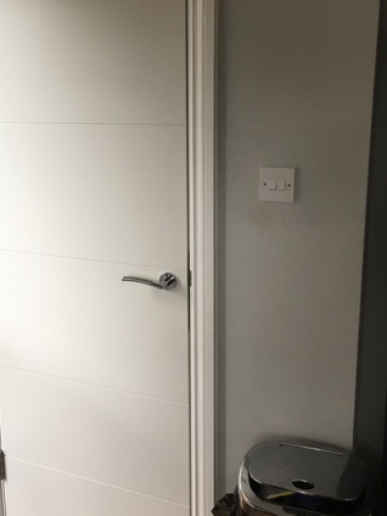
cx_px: 156
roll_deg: -0.8
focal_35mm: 41
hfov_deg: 35.0
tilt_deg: -12.2
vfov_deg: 45.6
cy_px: 215
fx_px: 611
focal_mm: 4.15
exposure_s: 1/100
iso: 32
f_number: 2.2
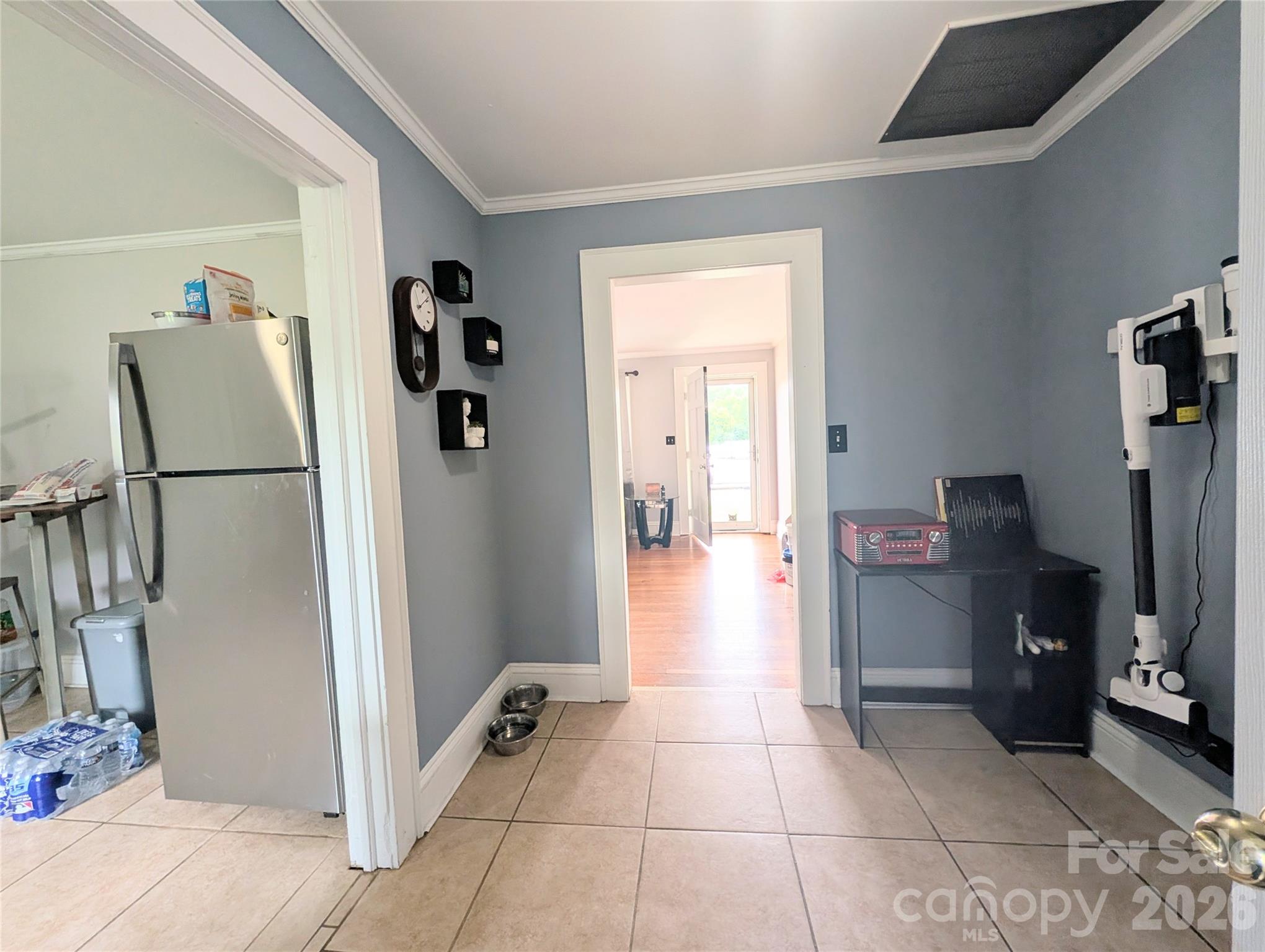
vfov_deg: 94.6
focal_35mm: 12
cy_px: 476
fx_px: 439
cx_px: 632
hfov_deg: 110.5
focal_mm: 2.02
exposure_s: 1/80.6
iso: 58
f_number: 1.7
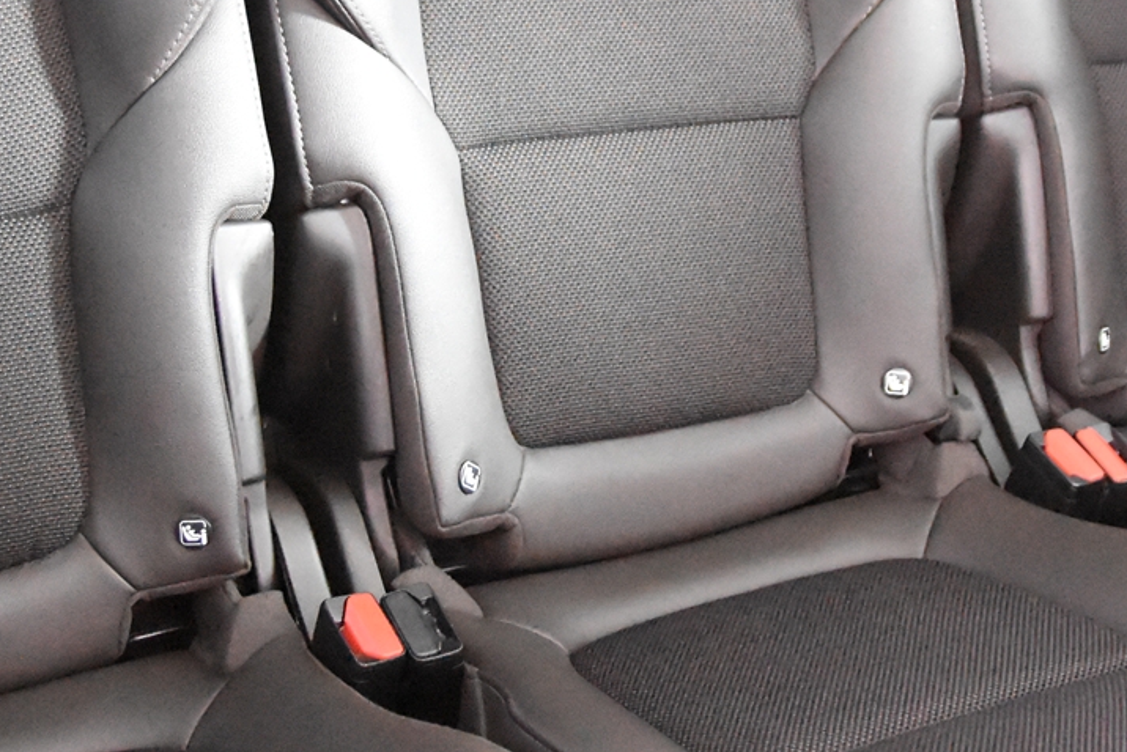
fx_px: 2140
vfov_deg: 19.9
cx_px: 587
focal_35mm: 68
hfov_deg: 29.5
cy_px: 260
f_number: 2.8
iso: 12800
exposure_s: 1/13
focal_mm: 17
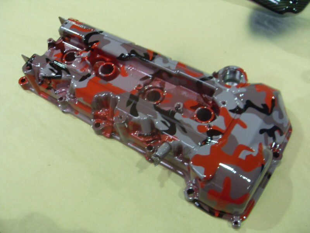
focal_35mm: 35
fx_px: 313
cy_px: 116
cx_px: 155
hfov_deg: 52.6
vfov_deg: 40.7
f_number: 2.8
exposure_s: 1/15
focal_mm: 6.3
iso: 200
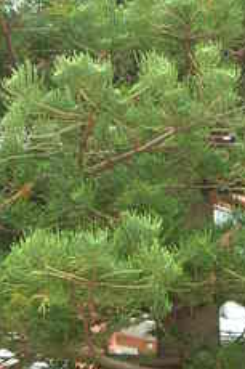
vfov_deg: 18.6
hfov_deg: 12.4
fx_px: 1125
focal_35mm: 110
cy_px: 127
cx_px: 165
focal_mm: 7.8
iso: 64
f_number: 4.8
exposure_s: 1/63.8
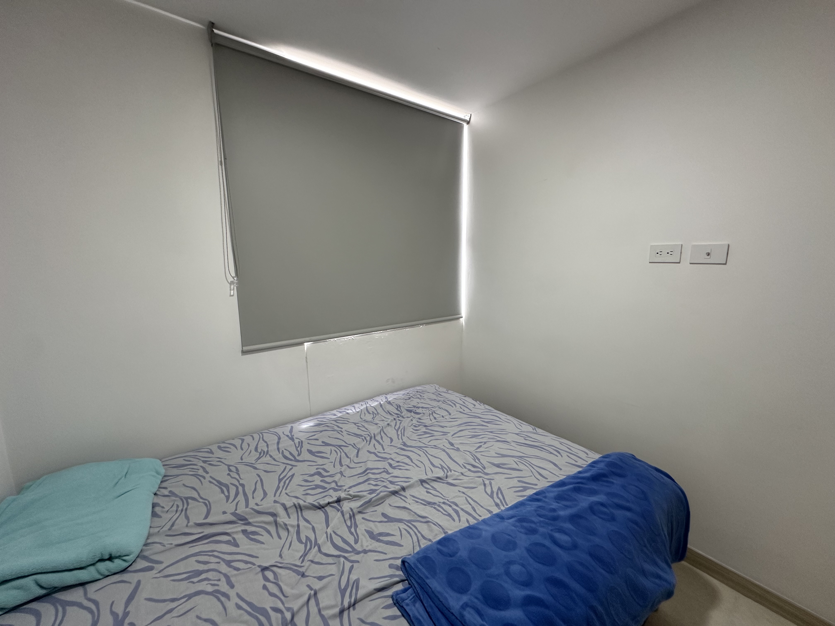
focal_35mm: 14
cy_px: 313
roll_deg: +0.4
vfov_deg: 85.7
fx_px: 338
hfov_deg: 102.1
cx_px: 418
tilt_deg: -8.4
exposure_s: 1/60
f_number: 2.2
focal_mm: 2.22
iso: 160
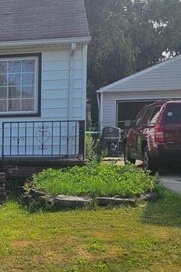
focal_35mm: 70
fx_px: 528
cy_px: 180
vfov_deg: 28.7
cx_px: -103
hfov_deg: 17.2
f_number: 1.7
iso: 10
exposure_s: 1/1215
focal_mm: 6.3
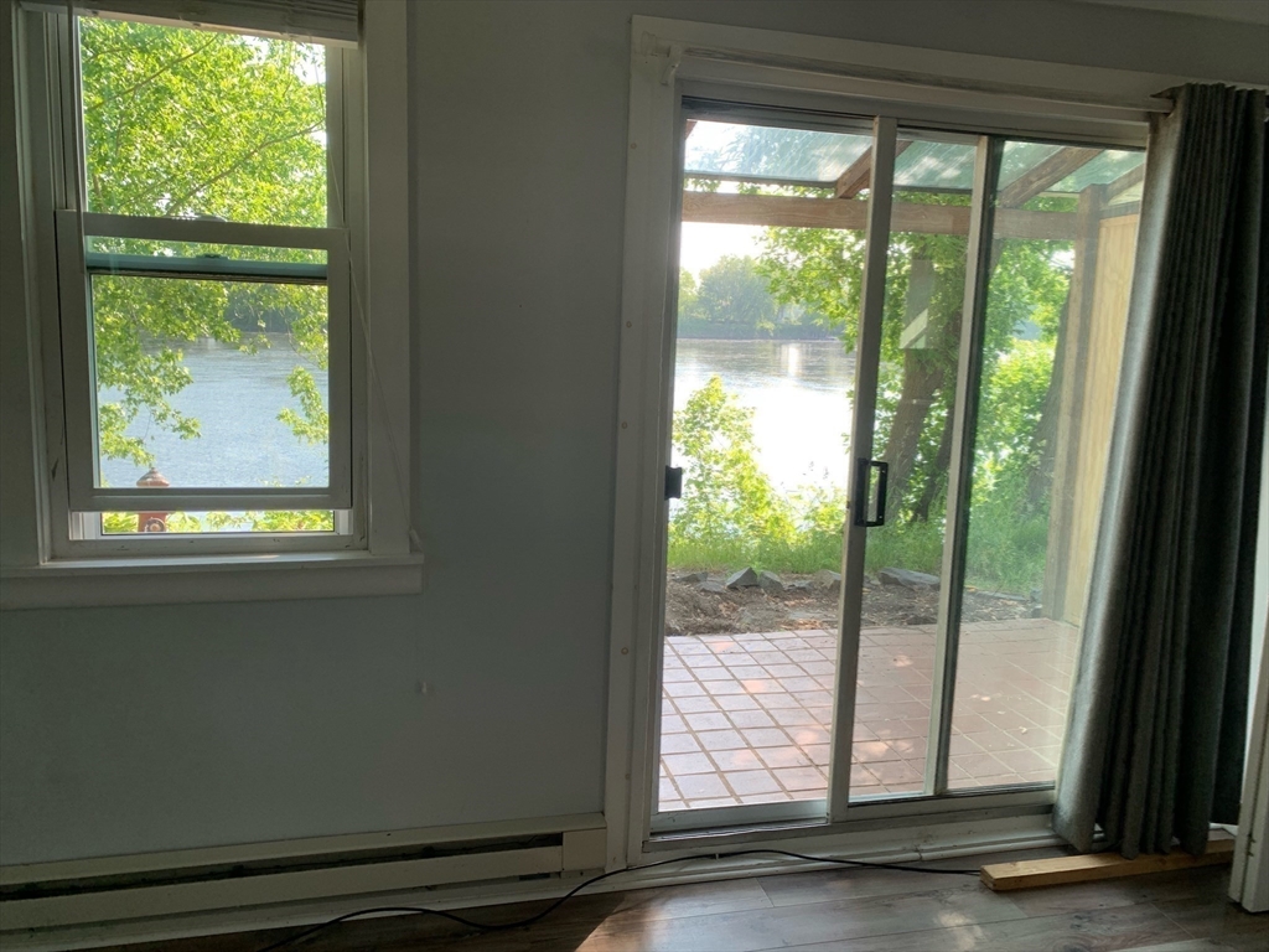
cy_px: 476
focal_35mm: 26
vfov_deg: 53.1
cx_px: 634
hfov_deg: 67.3
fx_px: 953
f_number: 1.8
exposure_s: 1/122
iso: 32
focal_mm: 4.25
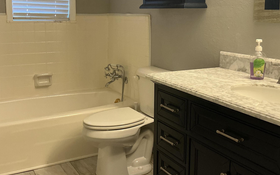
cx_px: 117
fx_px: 313
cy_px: 55
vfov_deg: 31.0
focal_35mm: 41
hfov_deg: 48.0
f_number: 1.8
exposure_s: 1/60
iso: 160
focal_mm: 3
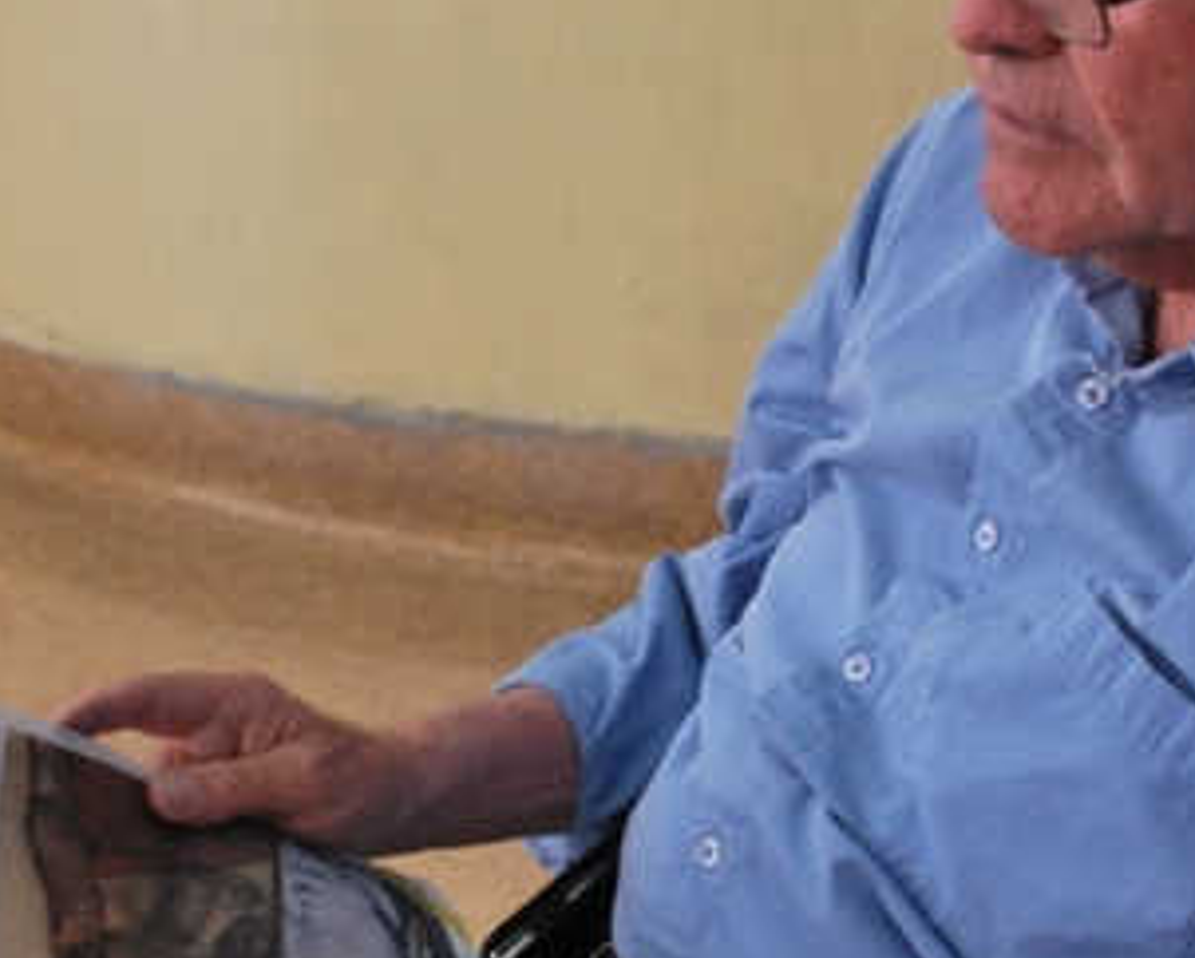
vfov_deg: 15.9
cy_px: 388
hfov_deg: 19.7
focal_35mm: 97
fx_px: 3433
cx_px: 807
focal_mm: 26
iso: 400
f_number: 4.5
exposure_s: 1/60
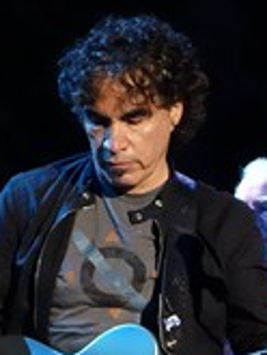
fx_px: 3533
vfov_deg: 5.8
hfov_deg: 4.3
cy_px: 246
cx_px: 345
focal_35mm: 344
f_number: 4.9
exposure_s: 1/80
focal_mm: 37.1
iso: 3200
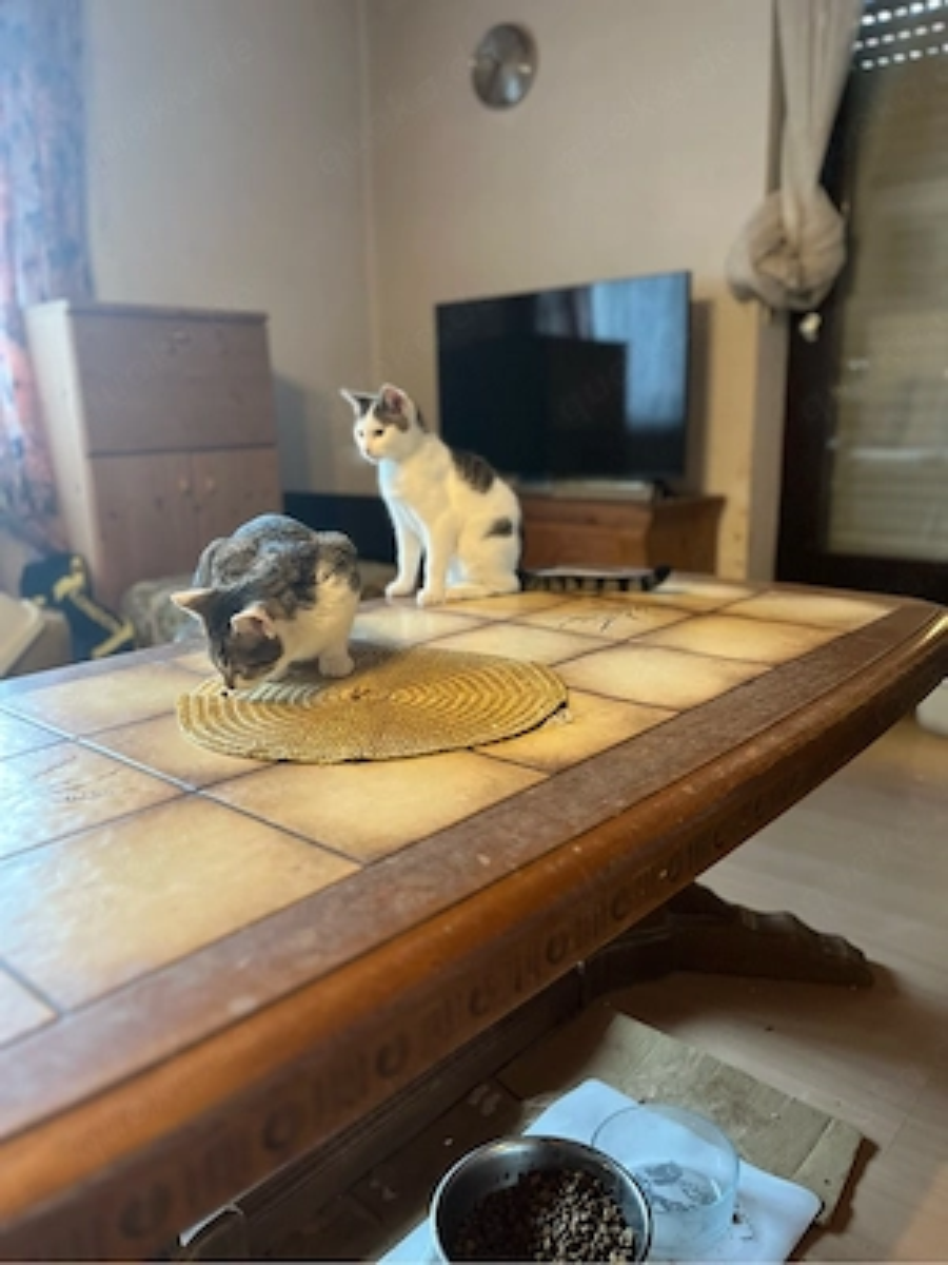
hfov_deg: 53.1
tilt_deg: -13.1
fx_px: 949
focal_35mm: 26
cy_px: 632
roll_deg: +2.5
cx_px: 474
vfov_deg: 67.3
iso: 250
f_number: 1.6
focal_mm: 5.1
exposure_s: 1/50
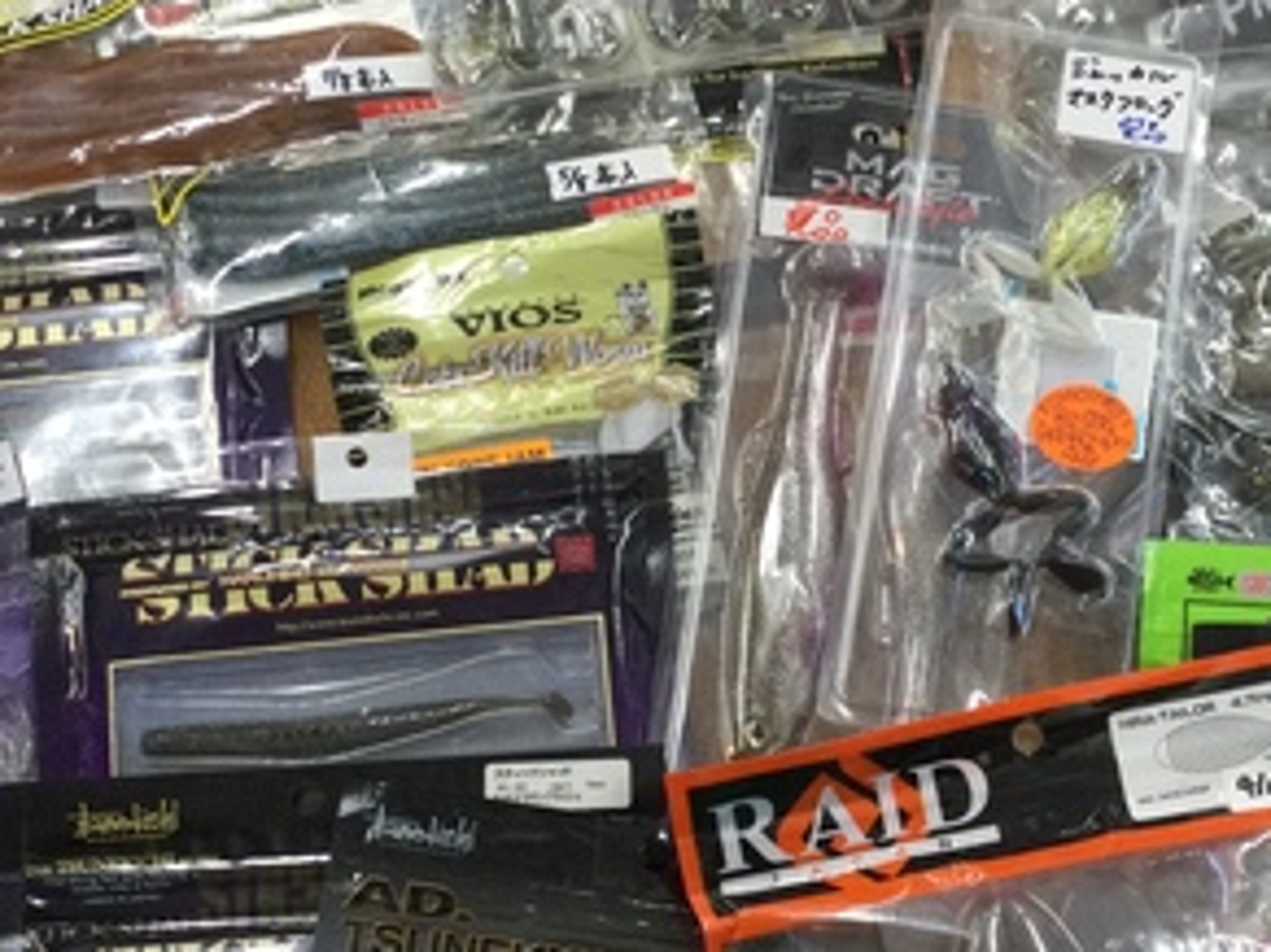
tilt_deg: -69.2
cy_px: 594
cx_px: 821
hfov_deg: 30.1
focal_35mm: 64
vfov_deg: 22.9
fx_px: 2349
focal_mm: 3.3
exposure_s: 1/30
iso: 32
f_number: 2.4
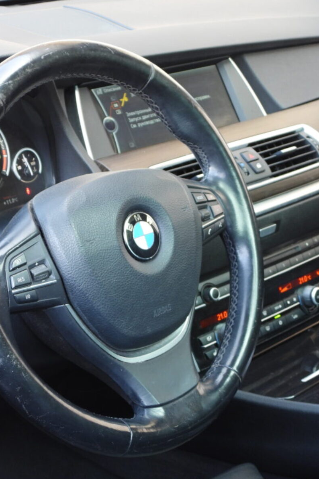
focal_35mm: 70
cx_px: 139
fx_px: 930
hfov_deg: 19.5
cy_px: 240
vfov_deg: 28.8
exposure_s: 1/30
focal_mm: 9
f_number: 3.2
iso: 180
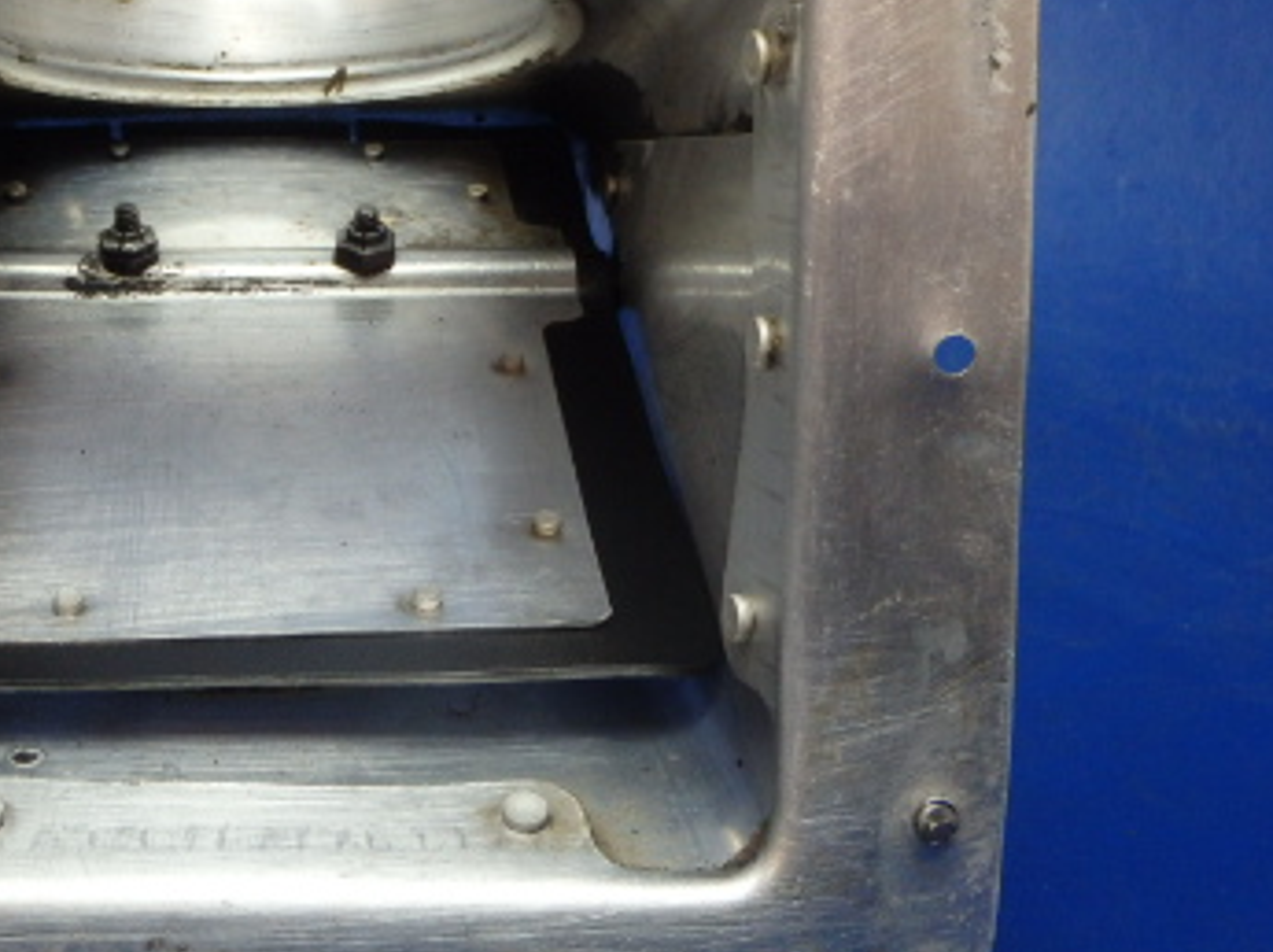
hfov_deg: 35.6
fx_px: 1910
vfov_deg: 27.9
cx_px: 251
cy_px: 387
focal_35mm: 52
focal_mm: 5
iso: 320
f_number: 3.9
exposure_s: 1/30
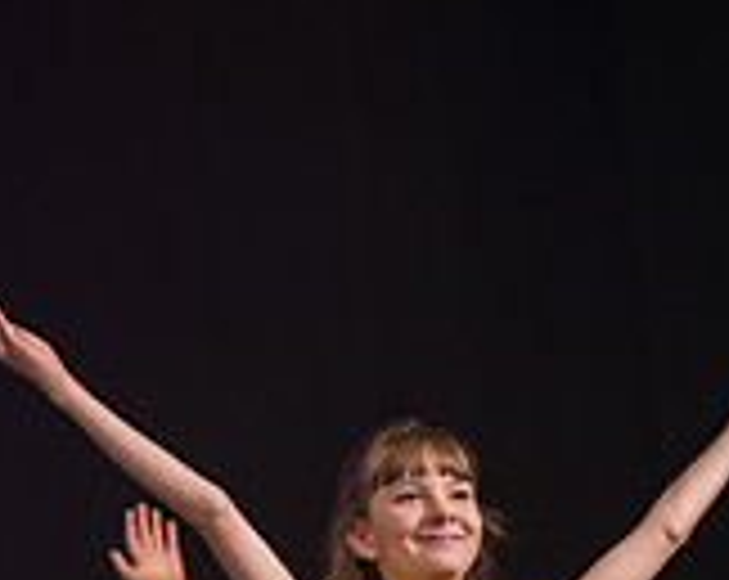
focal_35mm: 183
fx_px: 3941
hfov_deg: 10.6
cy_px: 1007
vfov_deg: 8.2
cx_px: 508
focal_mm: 70
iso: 500
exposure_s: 1/500
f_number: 2.8
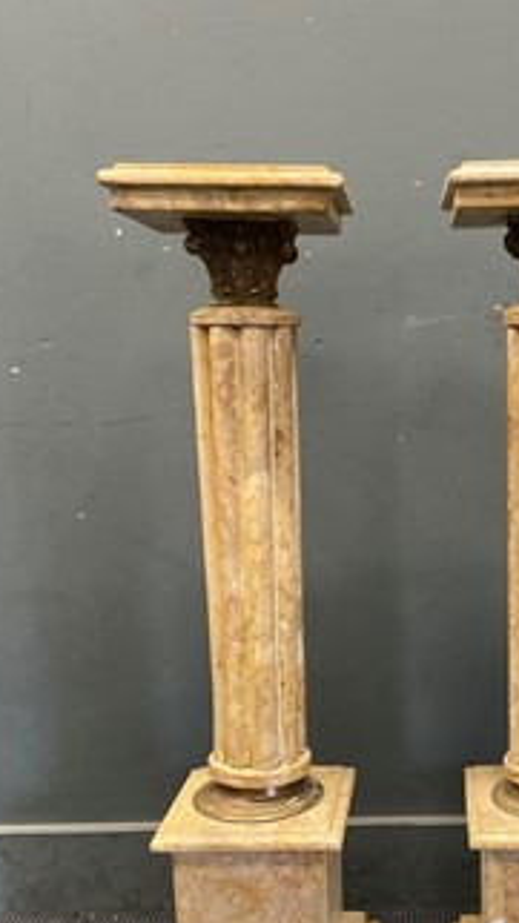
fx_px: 1077
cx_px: 403
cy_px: 665
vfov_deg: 45.2
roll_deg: +1.3
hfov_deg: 26.7
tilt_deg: -15.9
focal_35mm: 44
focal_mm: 4.25
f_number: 1.8
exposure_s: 1/50
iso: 160
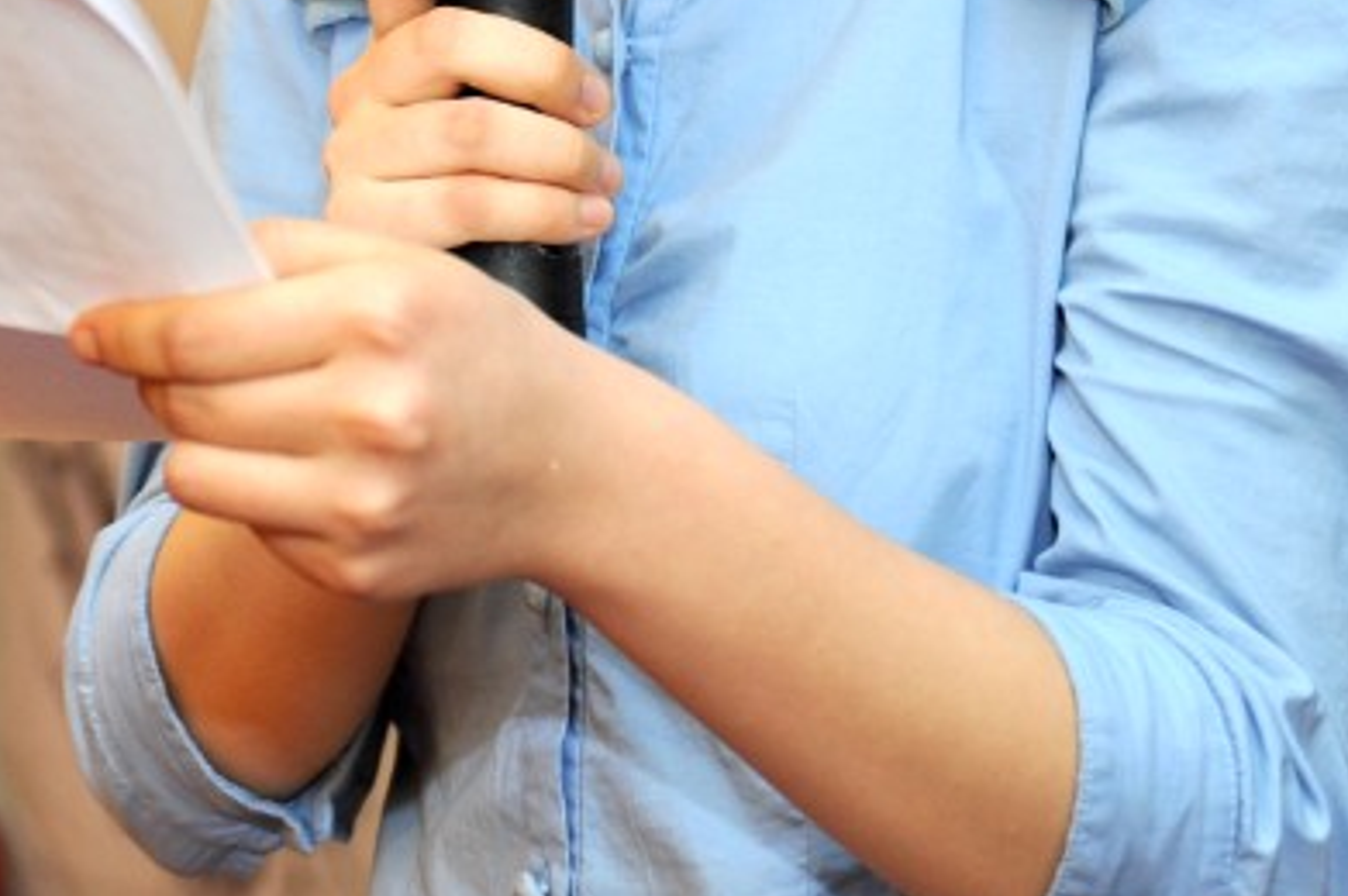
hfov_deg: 14.6
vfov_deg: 9.8
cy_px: -436
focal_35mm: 136
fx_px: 5088
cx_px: -245
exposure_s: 1/125
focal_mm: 38
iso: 400
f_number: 2.8
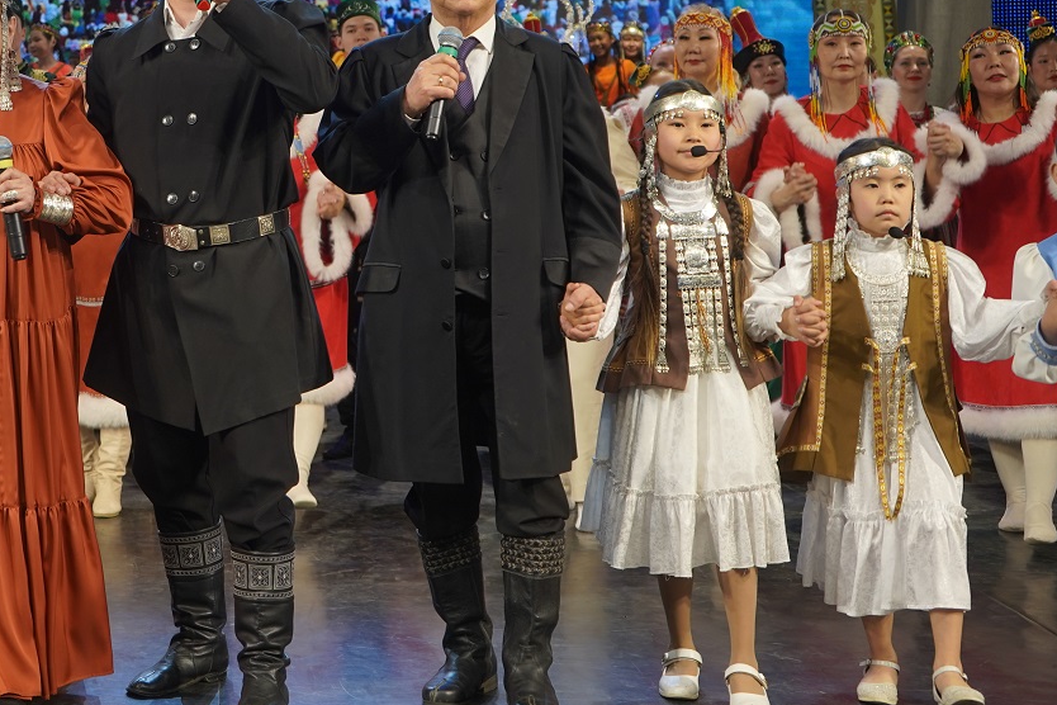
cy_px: 112
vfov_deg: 18.9
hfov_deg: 27.7
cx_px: 155
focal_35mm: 71
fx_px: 2084
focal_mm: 37
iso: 200
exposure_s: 1/200
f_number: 4
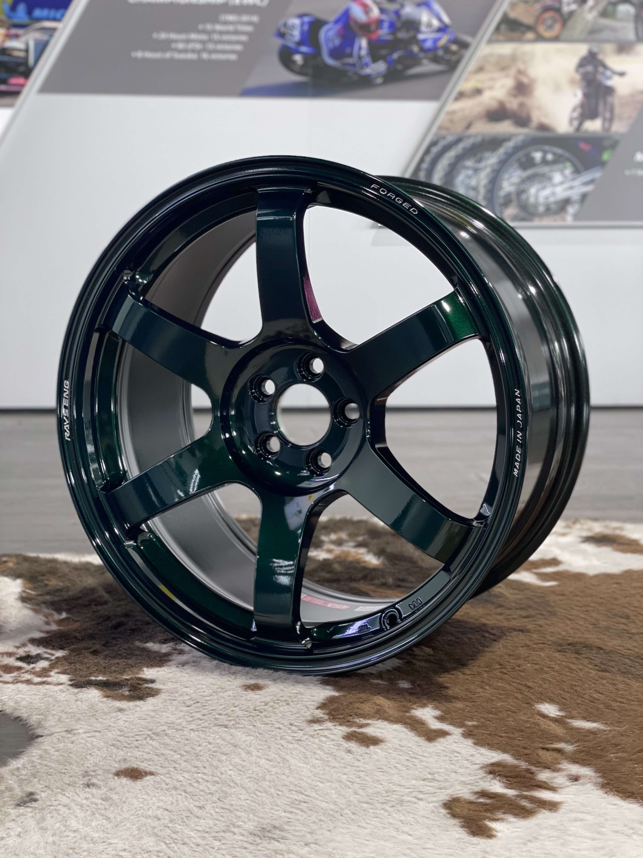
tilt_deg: -7.0
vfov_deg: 36.8
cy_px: 429
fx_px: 1288
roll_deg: -0.3
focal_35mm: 52
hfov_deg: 28.0
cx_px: 322
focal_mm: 6
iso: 125
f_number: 2
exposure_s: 1/50
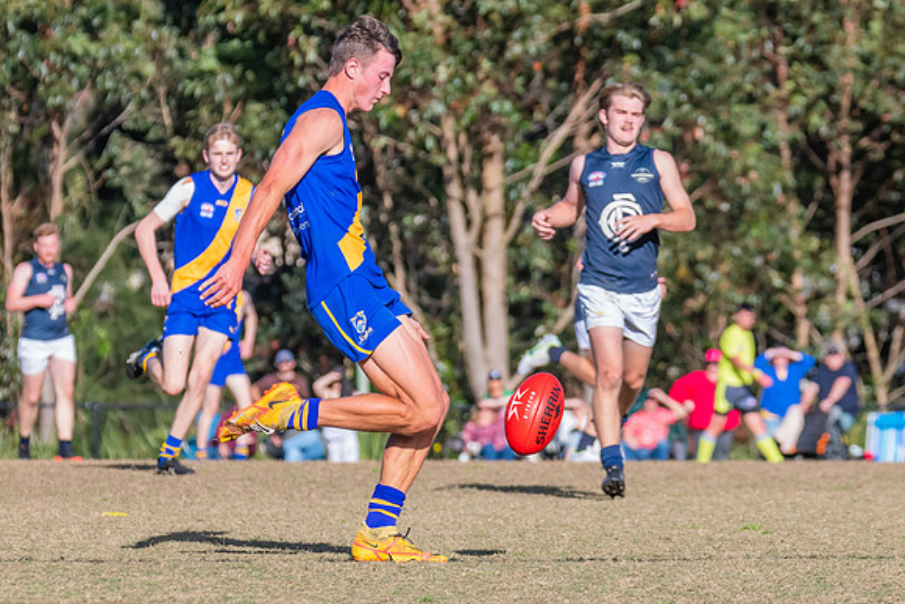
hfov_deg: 5.1
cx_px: 455
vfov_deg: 3.4
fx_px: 10241
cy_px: 325
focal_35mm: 407
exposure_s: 1/2000
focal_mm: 240
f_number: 7.1
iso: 800
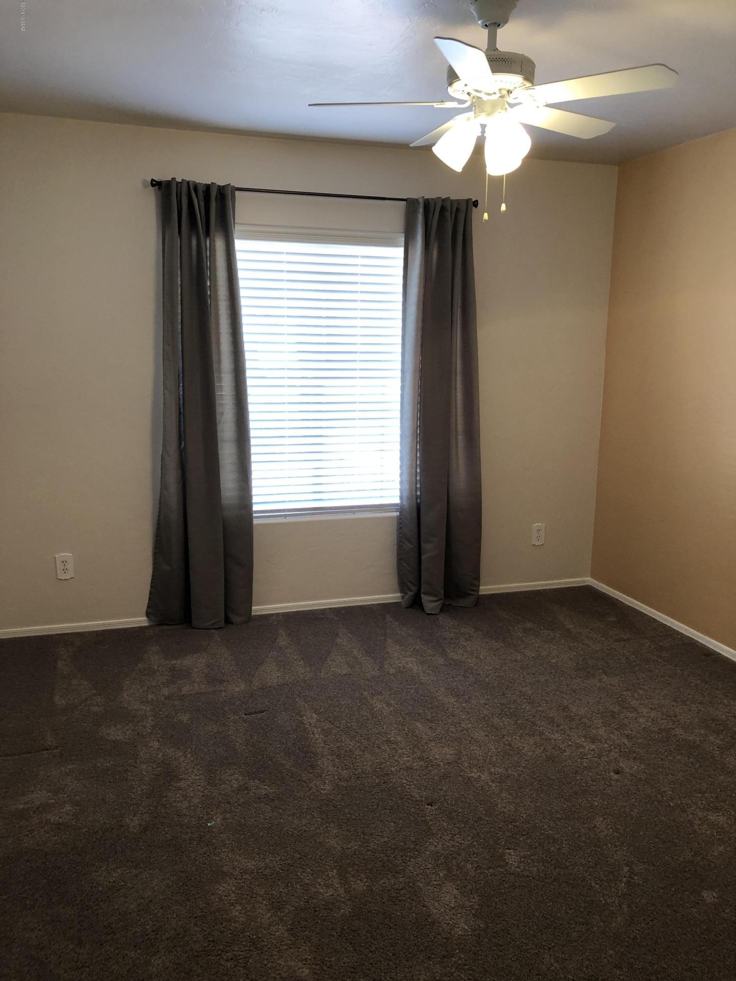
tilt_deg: -11.2
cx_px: 368
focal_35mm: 28
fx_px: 794
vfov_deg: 63.4
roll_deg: -0.9
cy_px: 490
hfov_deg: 49.7
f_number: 1.8
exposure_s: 1/24
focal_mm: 3.99
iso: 40
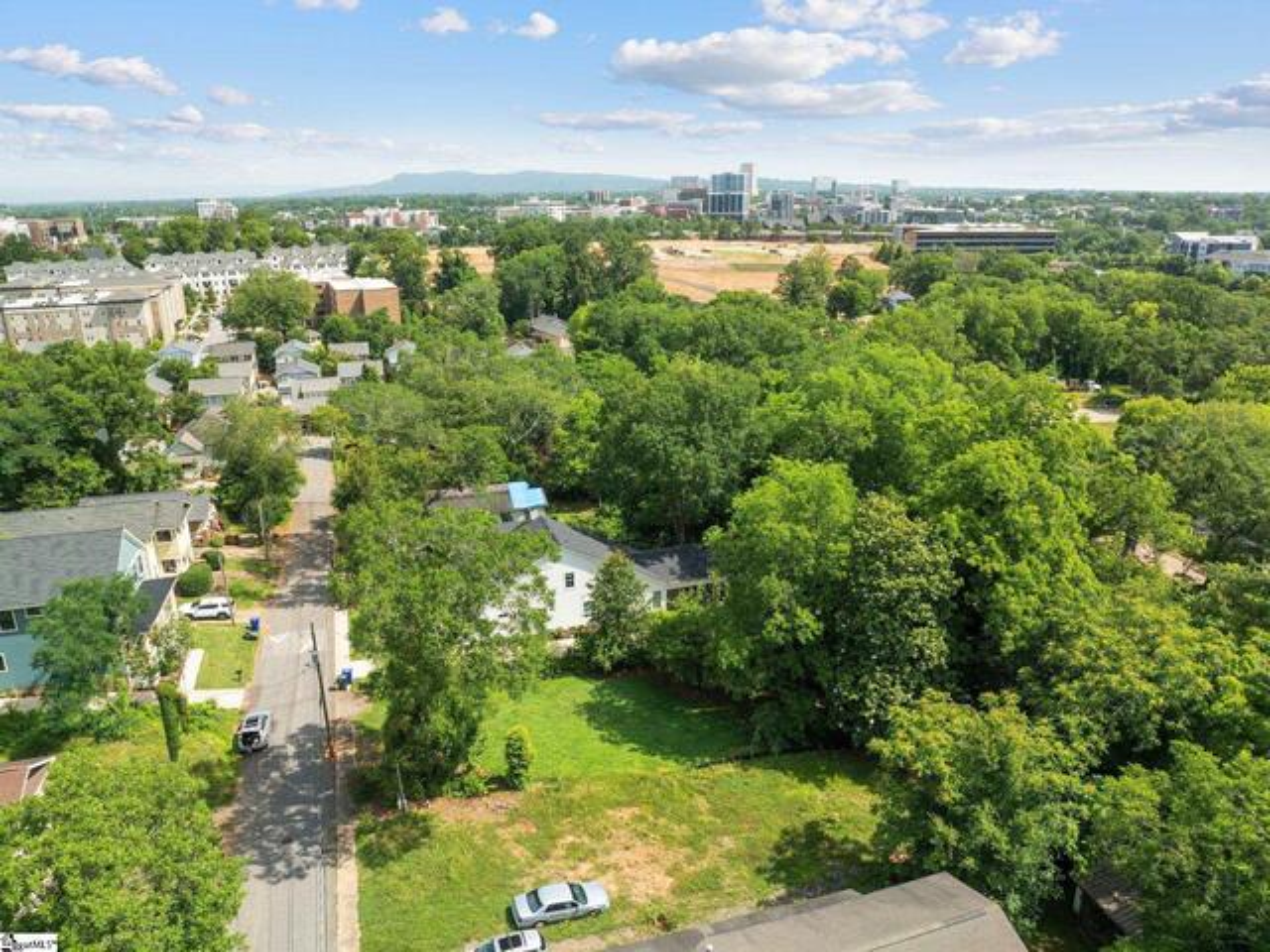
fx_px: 881
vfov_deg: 56.8
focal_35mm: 24
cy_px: 476
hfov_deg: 71.6
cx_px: 635
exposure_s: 1/80
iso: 100
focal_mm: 12.29
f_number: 4.5
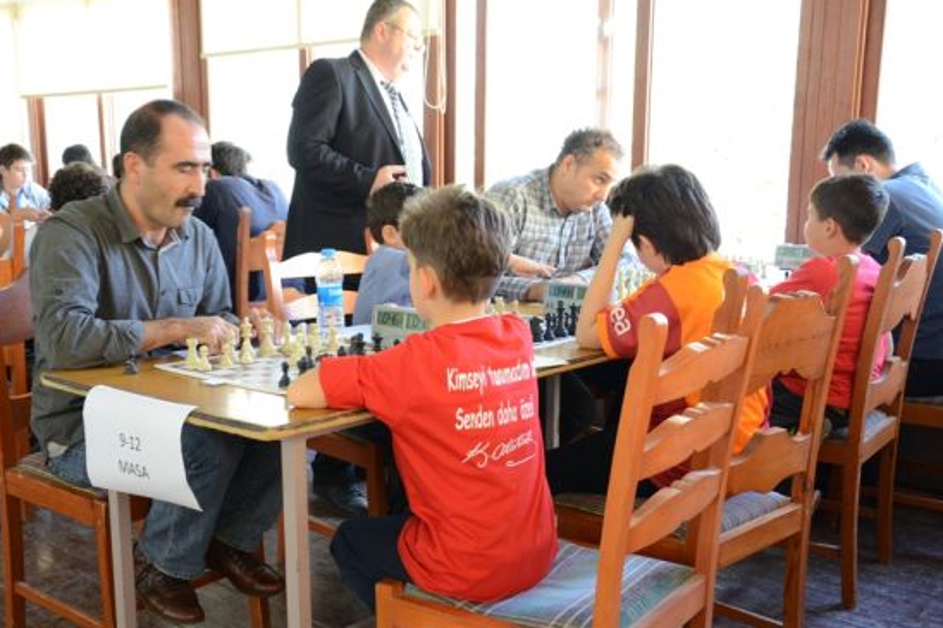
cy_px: 360
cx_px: 453
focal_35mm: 42
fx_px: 1100
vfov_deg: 31.8
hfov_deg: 46.4
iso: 1600
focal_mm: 24
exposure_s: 1/80
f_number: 3.8
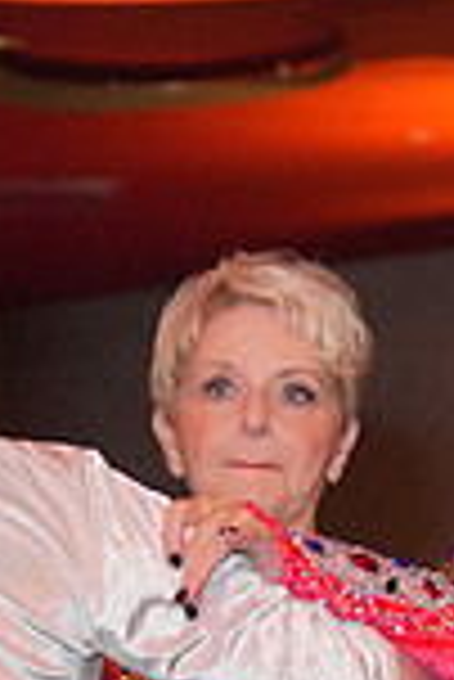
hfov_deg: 6.0
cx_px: -106
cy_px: 1144
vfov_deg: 8.6
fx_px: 4341
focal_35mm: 230
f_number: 4
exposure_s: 1/200
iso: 4000
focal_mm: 60
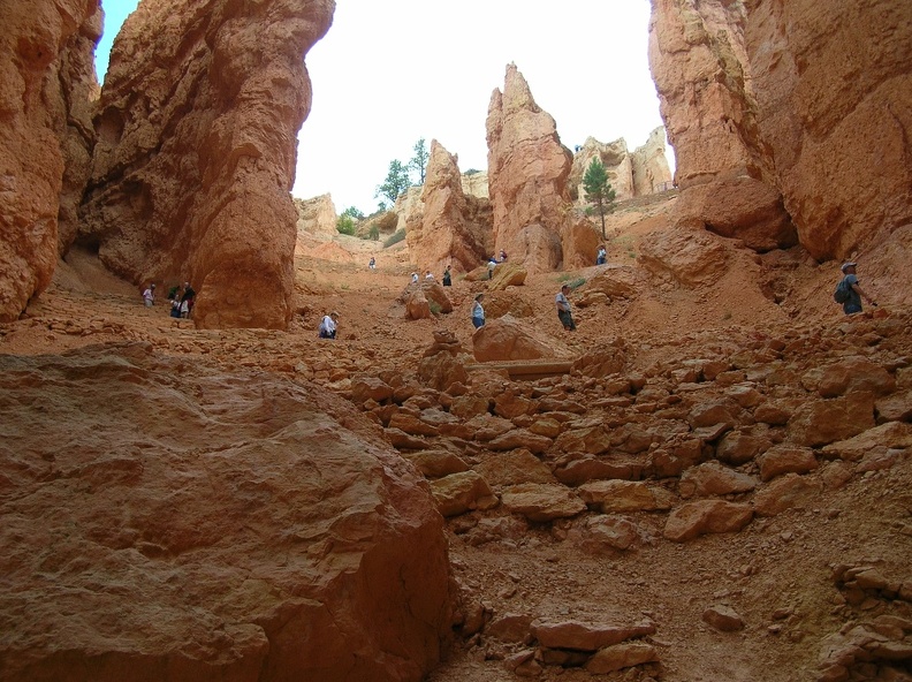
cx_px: 456
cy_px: 341
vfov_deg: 39.6
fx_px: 947
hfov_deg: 51.4
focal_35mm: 36
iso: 50
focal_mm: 6
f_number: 2.7
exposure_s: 1/184
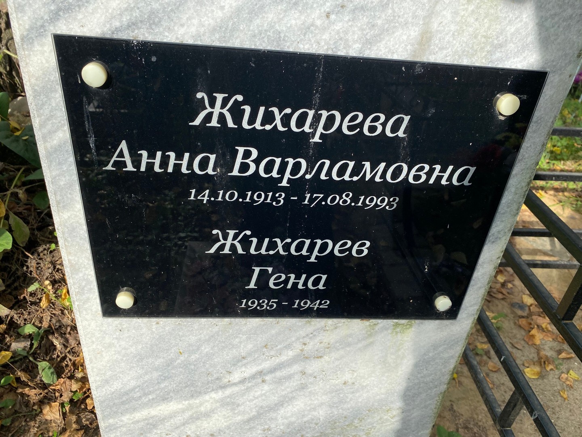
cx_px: 291
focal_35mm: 26
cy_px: 218
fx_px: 437
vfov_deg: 53.1
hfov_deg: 67.3
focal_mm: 4.25
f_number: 1.8
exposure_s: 1/927
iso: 32
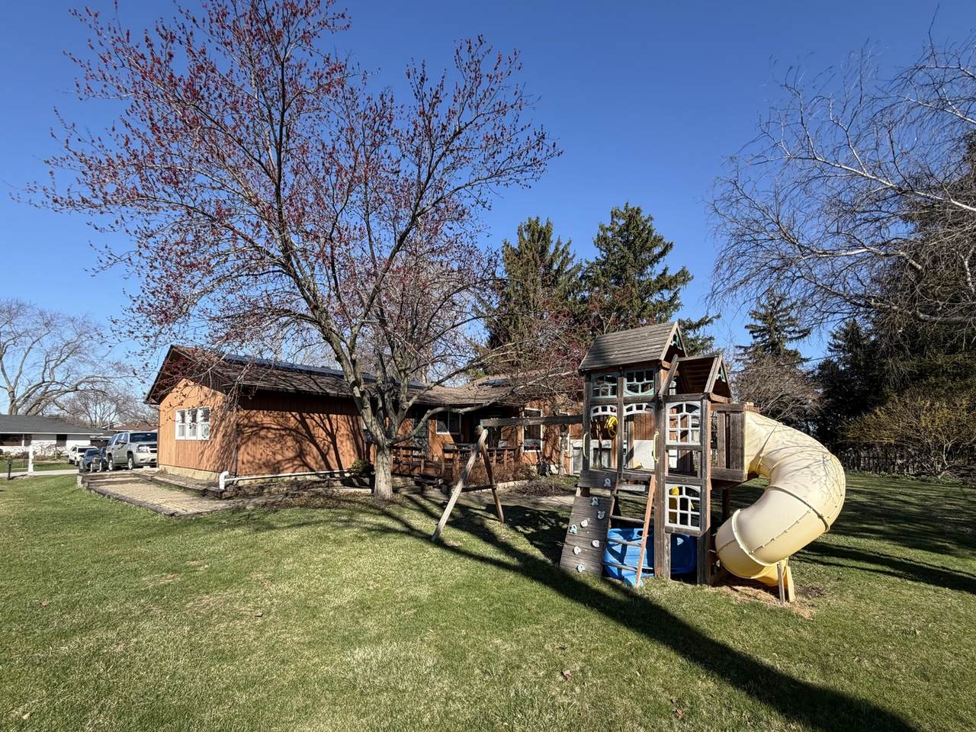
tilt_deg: +9.2
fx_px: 395
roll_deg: -0.4
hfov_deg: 102.1
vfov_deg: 85.7
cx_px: 488
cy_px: 366
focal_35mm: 14
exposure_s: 1/770
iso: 32
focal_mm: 2.22
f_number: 2.2
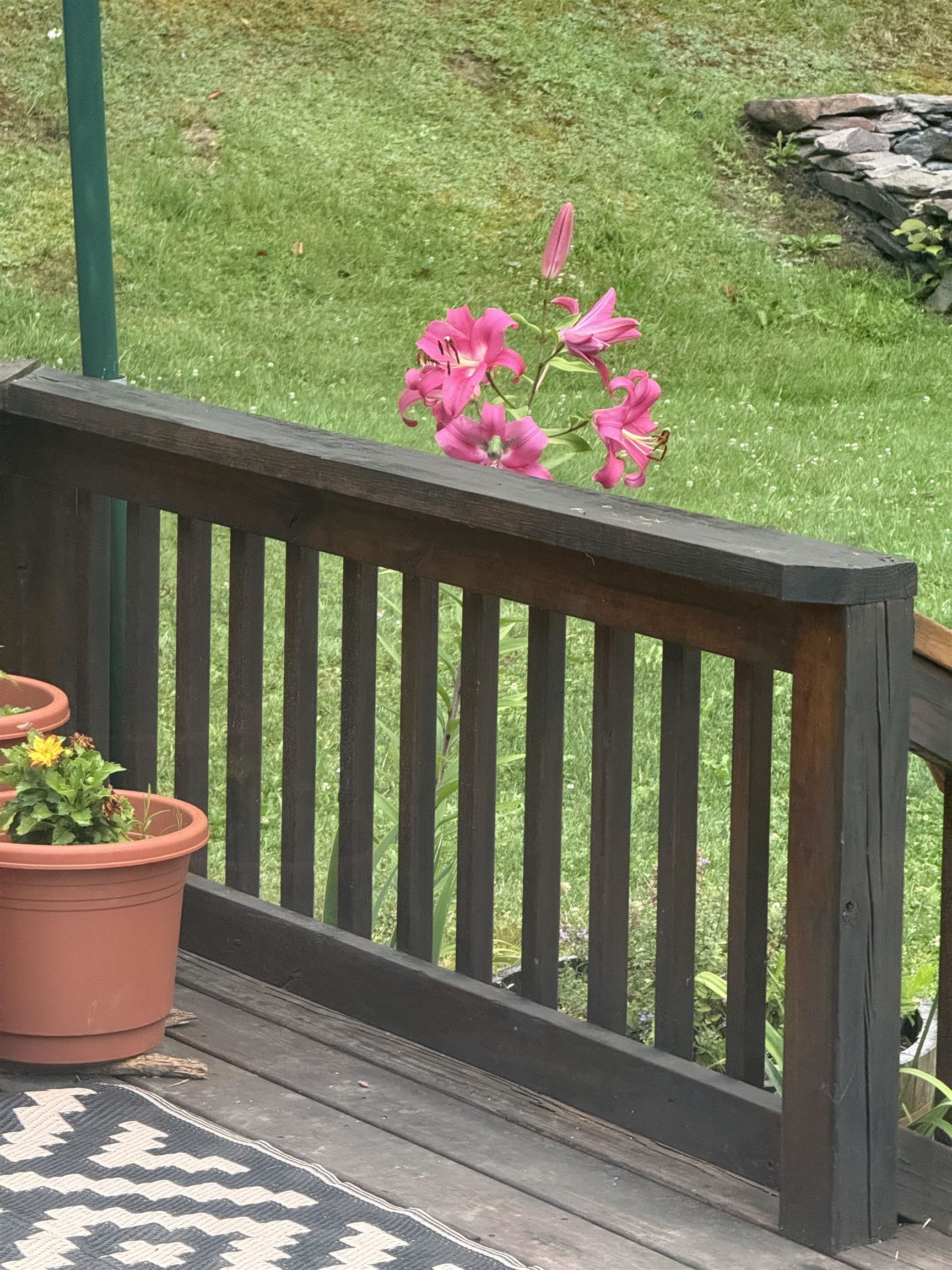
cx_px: 476
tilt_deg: -10.2
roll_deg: -1.6
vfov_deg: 16.4
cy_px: 635
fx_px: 4400
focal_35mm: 120
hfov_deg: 12.3
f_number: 2.8
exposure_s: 1/60
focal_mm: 15.66
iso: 400
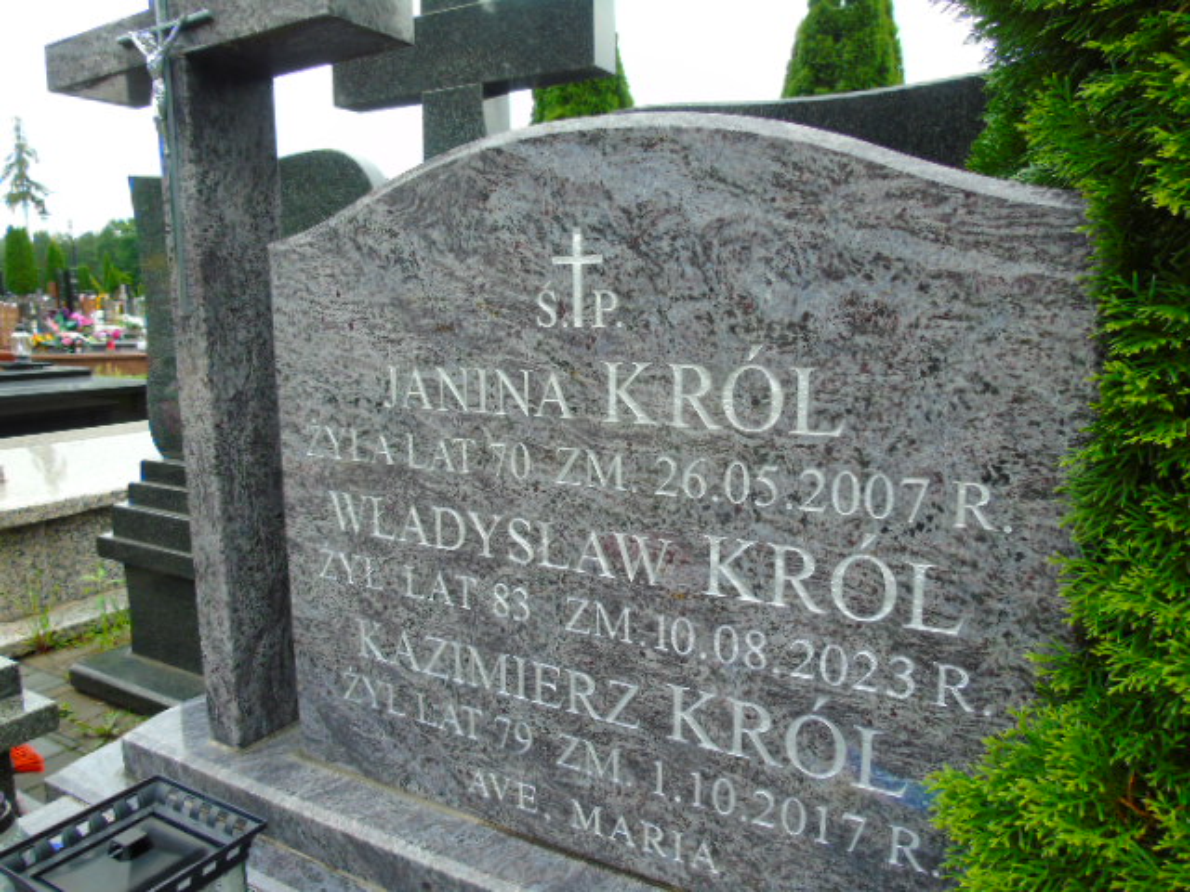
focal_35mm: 25
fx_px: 859
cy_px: 446
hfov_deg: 69.4
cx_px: 595
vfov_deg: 54.9
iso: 80
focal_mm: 4.4
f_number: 3.4
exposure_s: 1/80
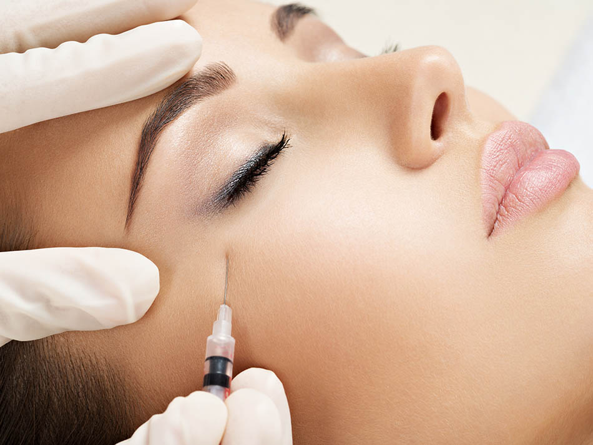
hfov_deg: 20.9
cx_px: 296
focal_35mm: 94
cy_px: 222
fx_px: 1611
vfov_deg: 15.7
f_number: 13
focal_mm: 120
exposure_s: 1/125
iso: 250
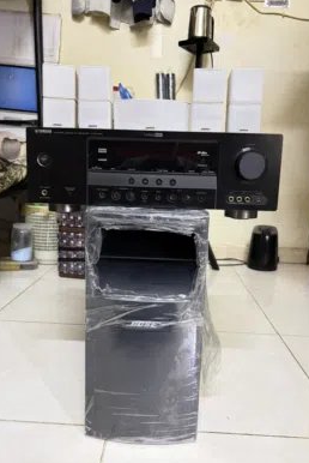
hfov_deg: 46.5
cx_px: 157
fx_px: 360
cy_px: 237
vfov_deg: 65.4
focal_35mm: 28
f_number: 1.6
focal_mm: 5.96
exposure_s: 1/20
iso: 800
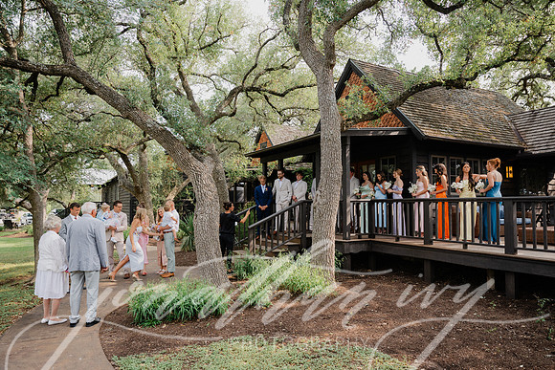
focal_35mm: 26
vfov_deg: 50.4
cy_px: 185
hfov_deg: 70.4
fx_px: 393
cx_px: 278
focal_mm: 25.5
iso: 640
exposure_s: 1/640
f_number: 3.5
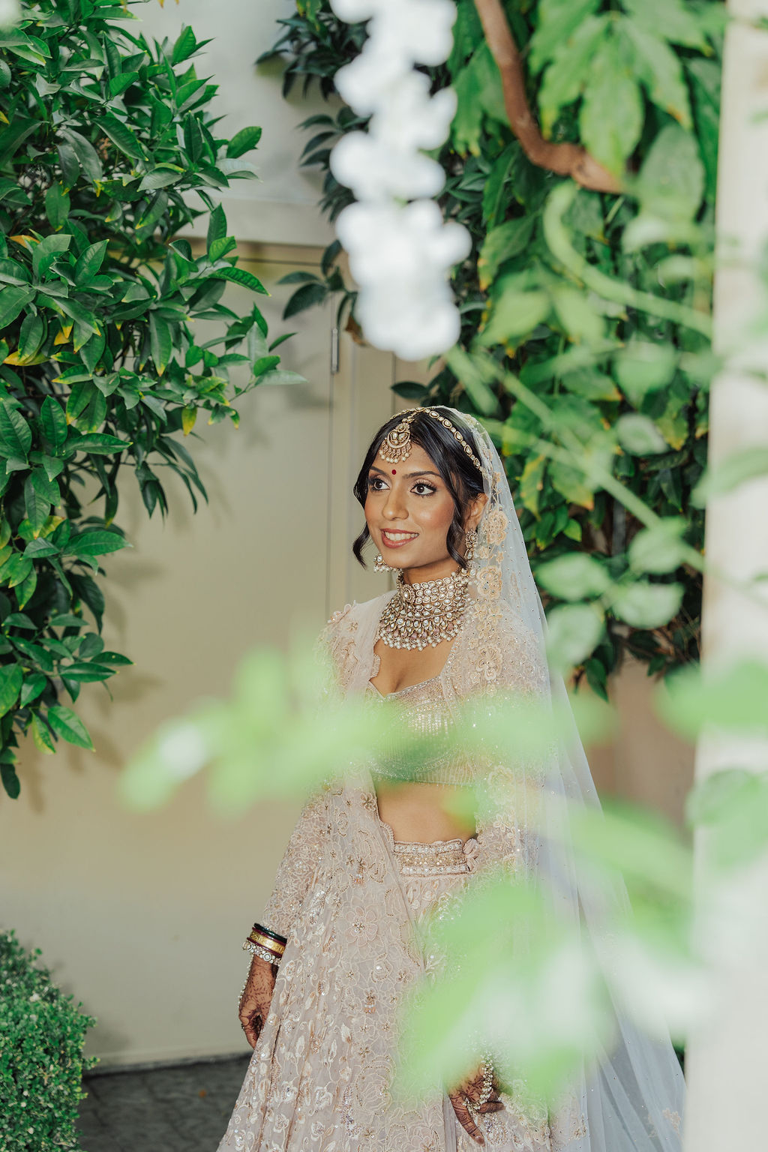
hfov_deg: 23.8
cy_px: 576
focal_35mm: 57
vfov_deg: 35.1
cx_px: 384
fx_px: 1824
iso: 320
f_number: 3.5
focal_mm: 57
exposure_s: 1/160
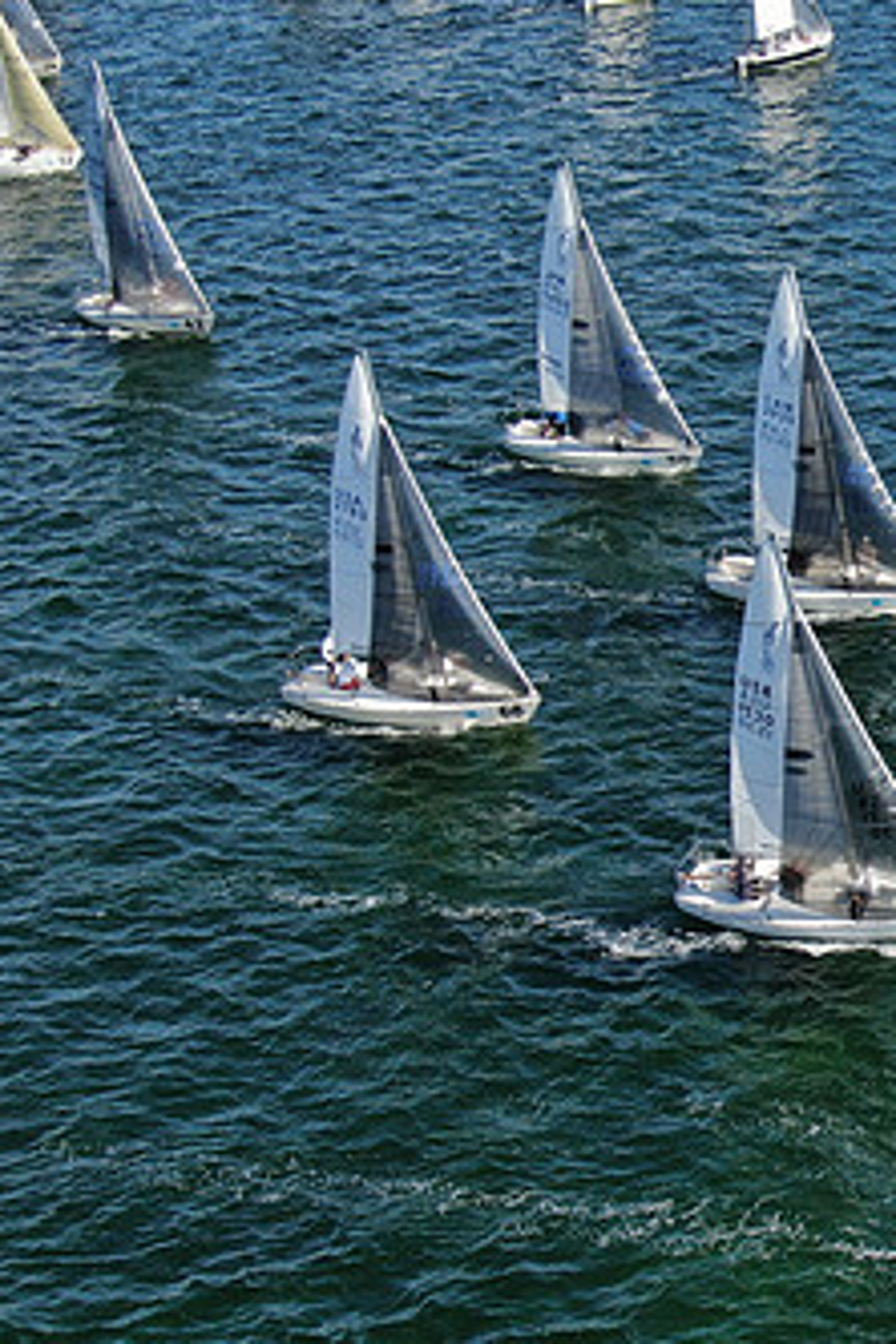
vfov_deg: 23.3
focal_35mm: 87
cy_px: 801
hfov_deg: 15.0
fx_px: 3248
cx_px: 1166
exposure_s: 1/640
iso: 100
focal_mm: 8.6
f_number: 3.8
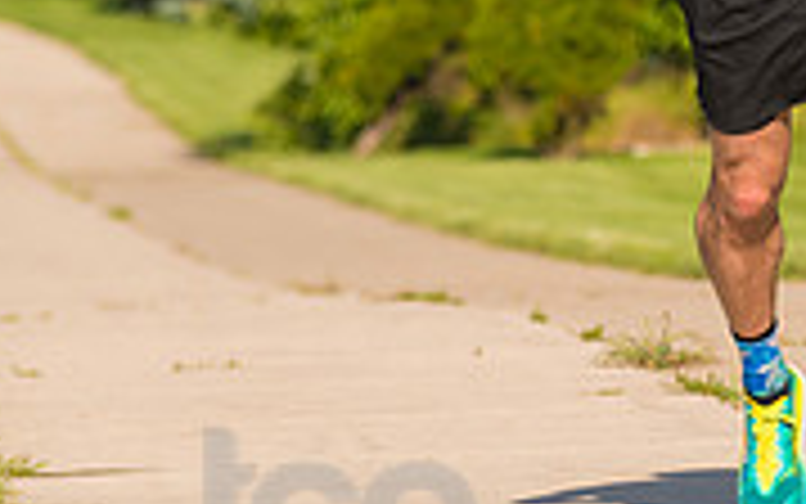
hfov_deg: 3.2
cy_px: -43
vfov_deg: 2.0
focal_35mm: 659
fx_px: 14480
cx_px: 982
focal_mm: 200
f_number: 5.6
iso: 400
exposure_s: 1/2000
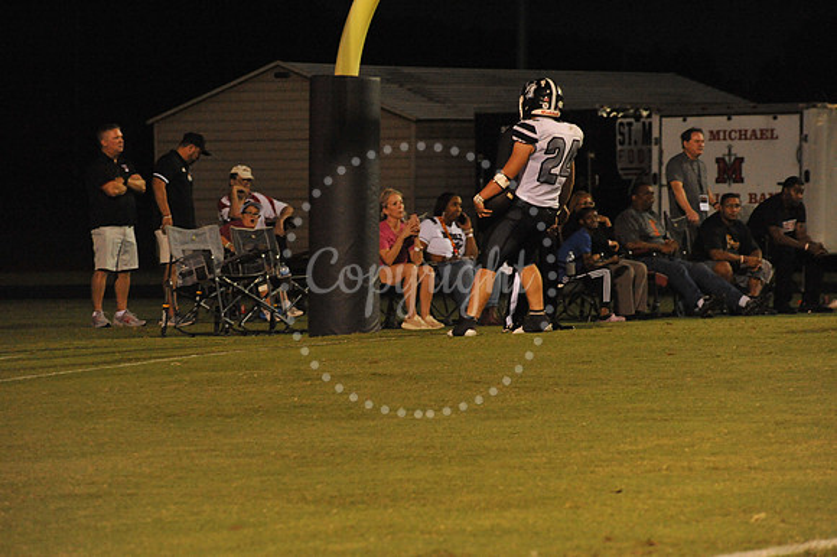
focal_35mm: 200
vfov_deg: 6.9
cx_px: 418
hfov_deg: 10.3
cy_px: 278
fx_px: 4647
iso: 6400
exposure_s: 1/200
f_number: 5.6
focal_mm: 200
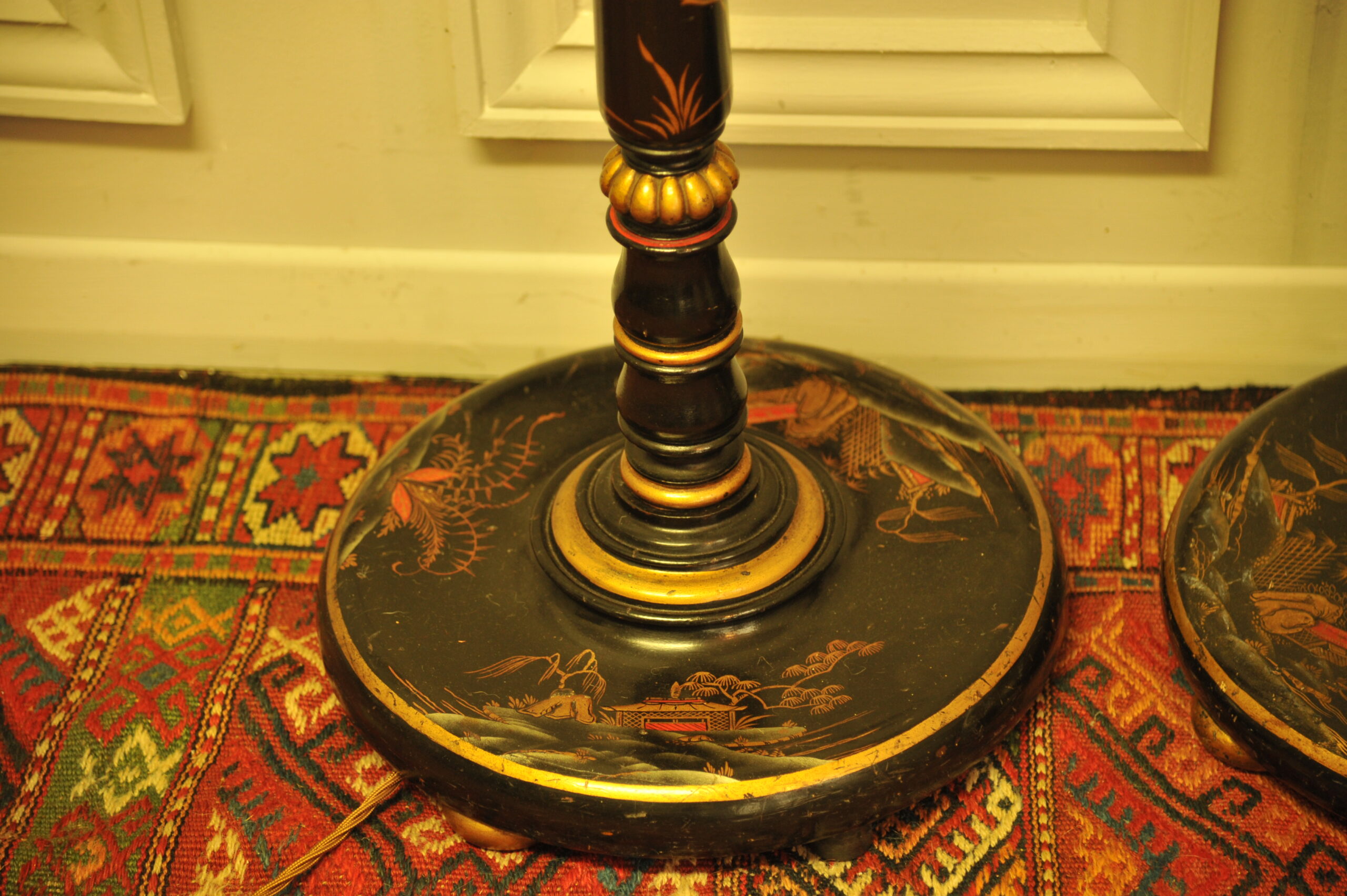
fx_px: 3926
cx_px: 674
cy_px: 448
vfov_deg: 13.0
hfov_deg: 19.5
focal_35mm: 105
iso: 1250
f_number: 4
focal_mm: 105
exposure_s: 1/30
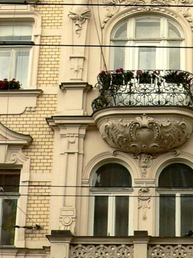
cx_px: 148
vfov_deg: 18.4
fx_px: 789
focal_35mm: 106
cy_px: 53
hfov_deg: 13.9
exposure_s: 1/500
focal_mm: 6
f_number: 4.6
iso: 100
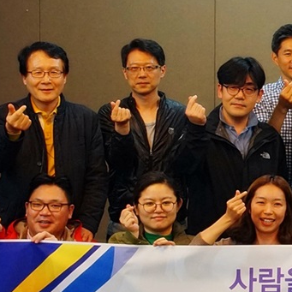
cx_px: 474
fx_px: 1250
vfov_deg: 13.3
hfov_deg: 12.5
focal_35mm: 131
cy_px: 118
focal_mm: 35
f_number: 6.3
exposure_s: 1/60
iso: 2500
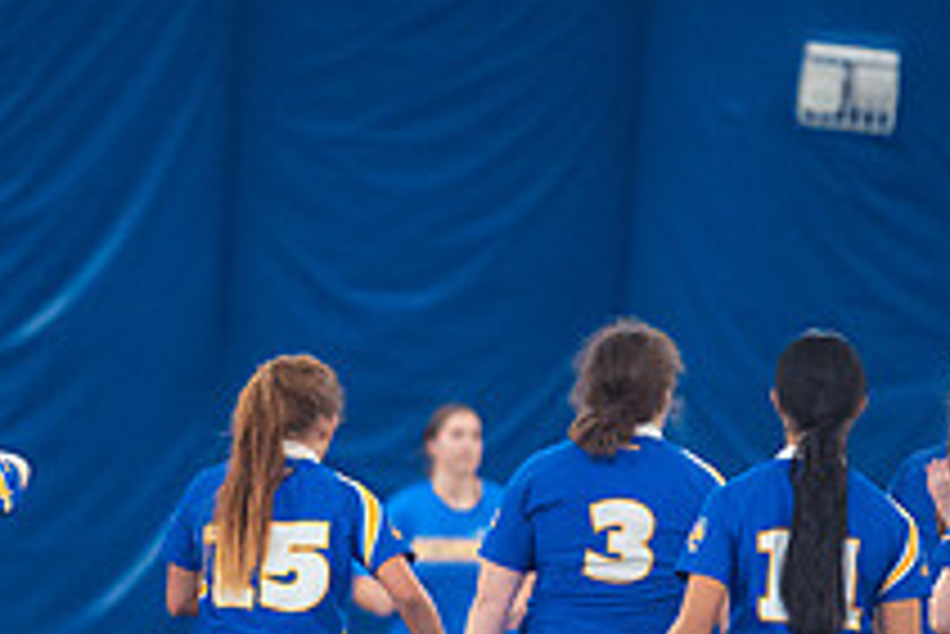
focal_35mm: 824
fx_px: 21759
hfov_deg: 2.5
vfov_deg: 1.7
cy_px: 746
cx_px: 113
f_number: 2.8
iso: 5000
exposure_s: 1/320
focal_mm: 200
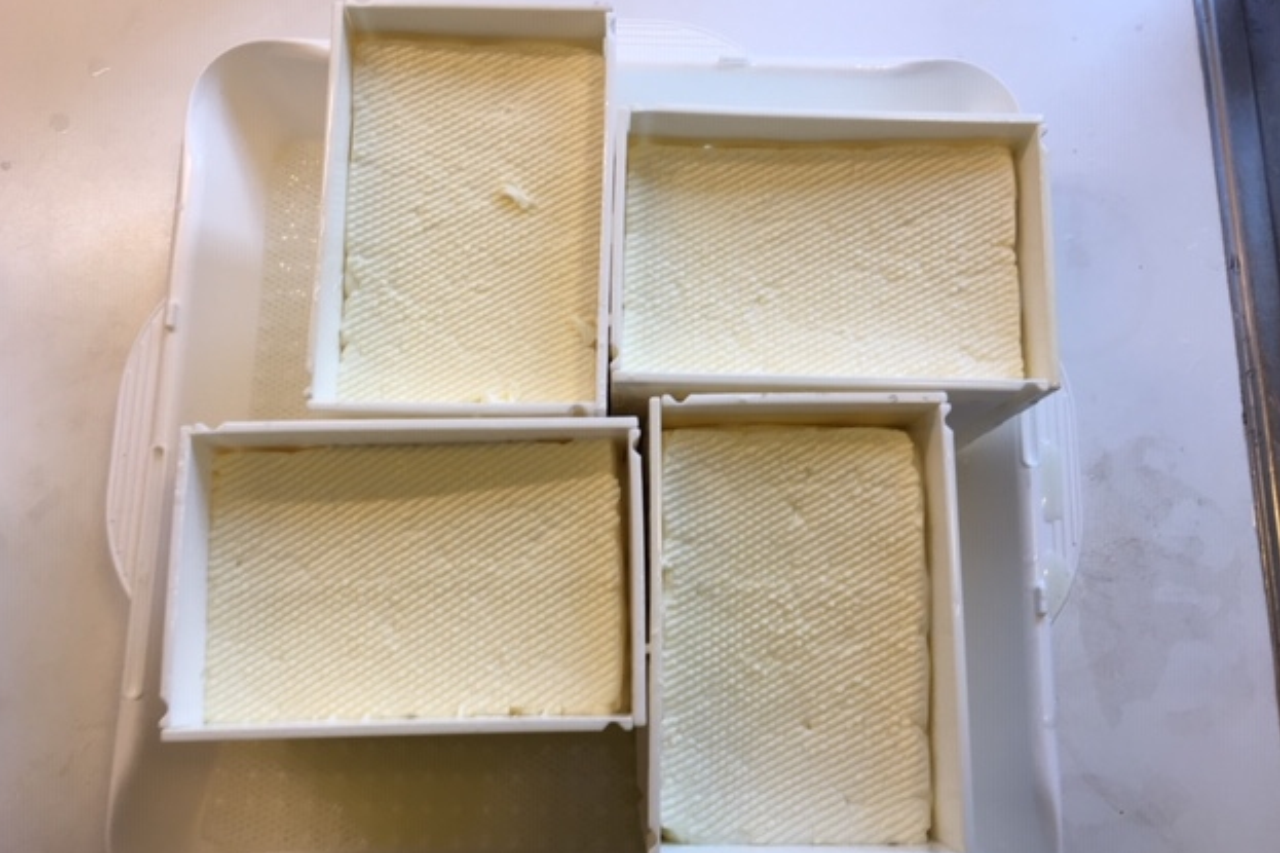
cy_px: 440
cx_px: 625
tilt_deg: -79.8
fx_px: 1102
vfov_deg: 42.3
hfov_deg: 60.3
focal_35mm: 31
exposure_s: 1/50
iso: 32
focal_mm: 4.15
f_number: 2.2
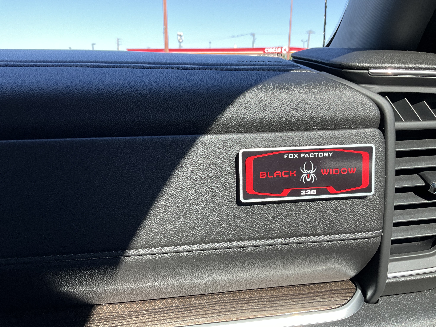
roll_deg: -0.8
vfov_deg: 48.2
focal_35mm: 29
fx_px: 365
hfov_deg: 61.7
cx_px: 218
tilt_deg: -14.3
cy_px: 164
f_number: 1.8
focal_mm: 3
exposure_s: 1/145
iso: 20
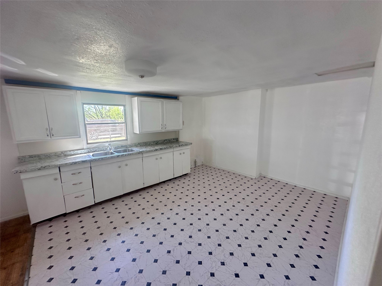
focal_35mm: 14
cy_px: 143
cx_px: 191
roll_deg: +0.4
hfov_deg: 102.1
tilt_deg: -7.7
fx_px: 154
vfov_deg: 85.7
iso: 100
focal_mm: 2.22
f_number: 2.2
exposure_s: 1/99
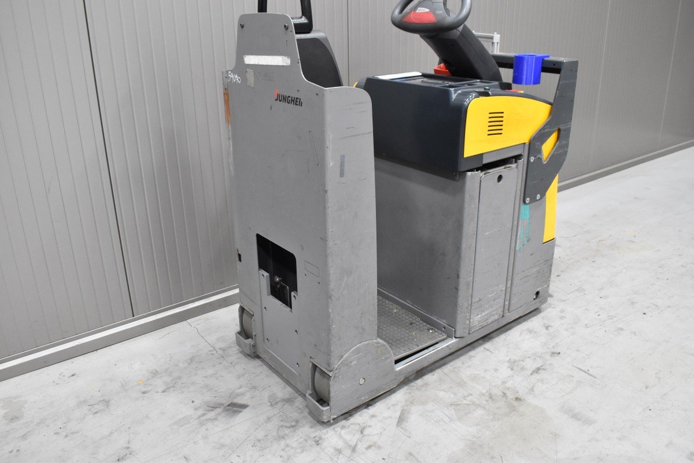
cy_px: 232
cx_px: 347
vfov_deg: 43.6
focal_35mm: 30
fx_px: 578
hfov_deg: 61.9
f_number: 5
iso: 1600
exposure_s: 1/30
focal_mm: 20
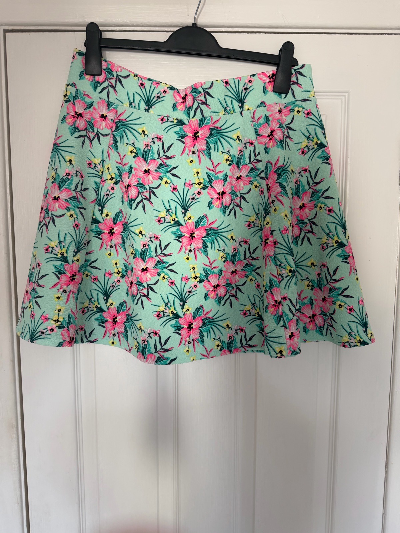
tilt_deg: -5.2
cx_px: 200
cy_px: 266
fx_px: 370
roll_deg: -0.3
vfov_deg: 71.6
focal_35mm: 24
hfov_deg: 56.8
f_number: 1.78
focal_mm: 6.76
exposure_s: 1/121
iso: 160
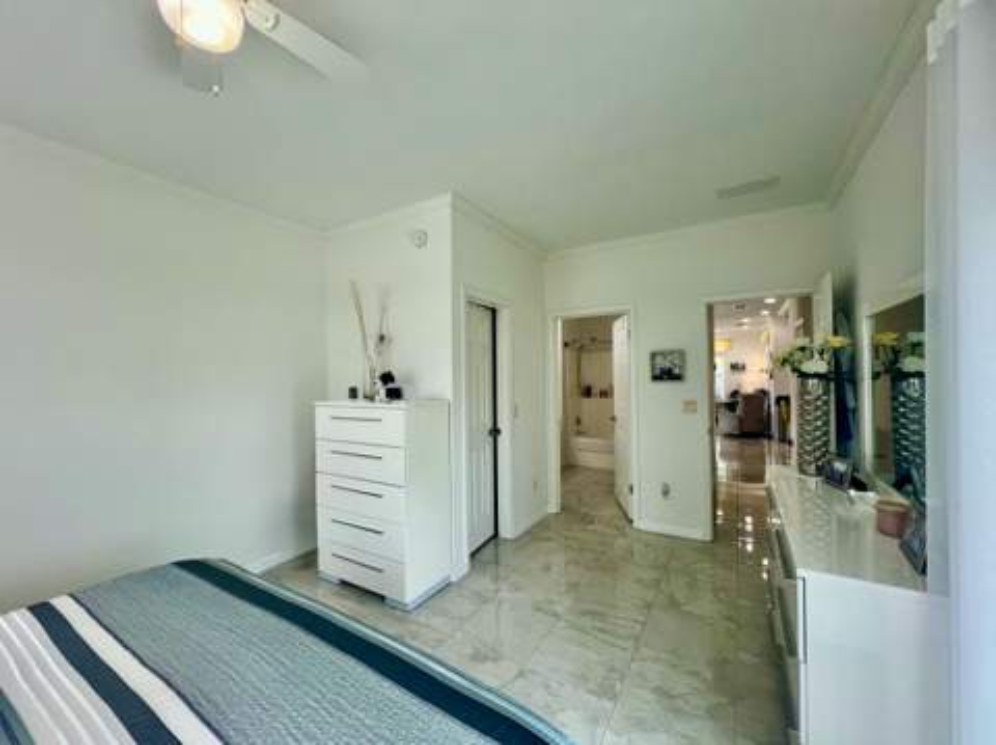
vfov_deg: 89.8
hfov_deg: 106.2
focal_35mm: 13
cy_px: 372
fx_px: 374
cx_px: 498
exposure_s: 1/120
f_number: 1.8
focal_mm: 1.57
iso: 64
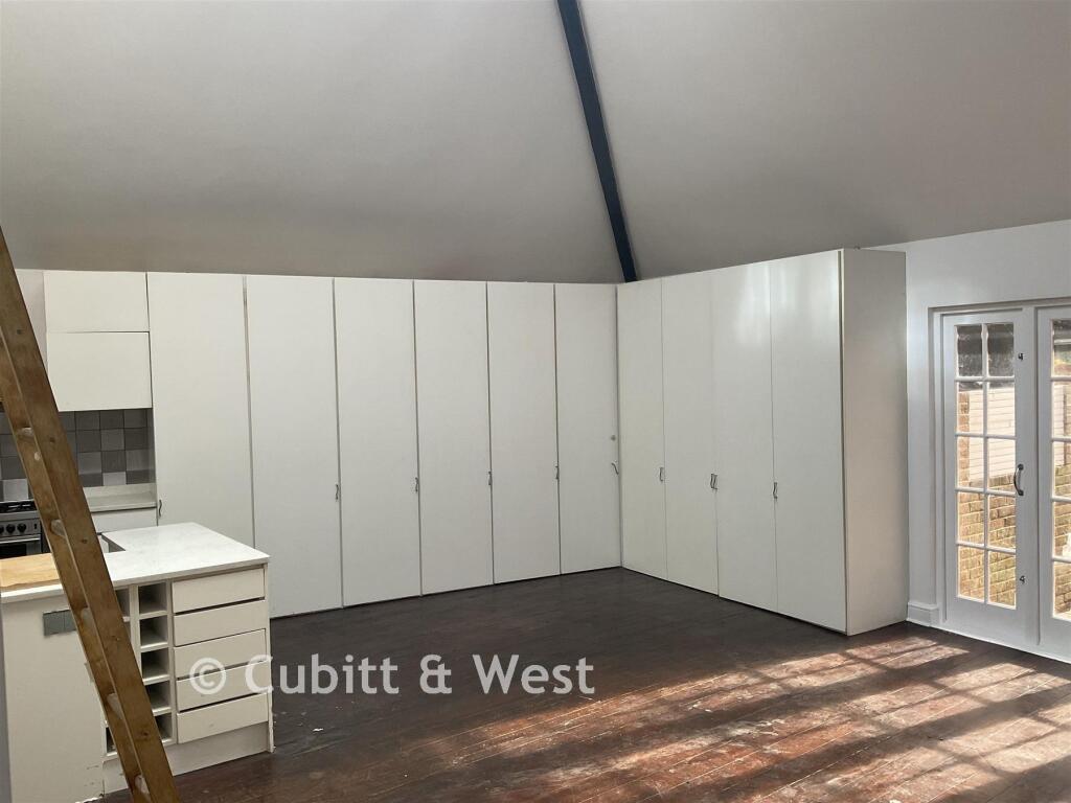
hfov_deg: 61.7
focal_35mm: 29
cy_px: 402
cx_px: 536
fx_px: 897
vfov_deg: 48.2
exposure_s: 1/122
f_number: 1.8
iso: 50
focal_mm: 3
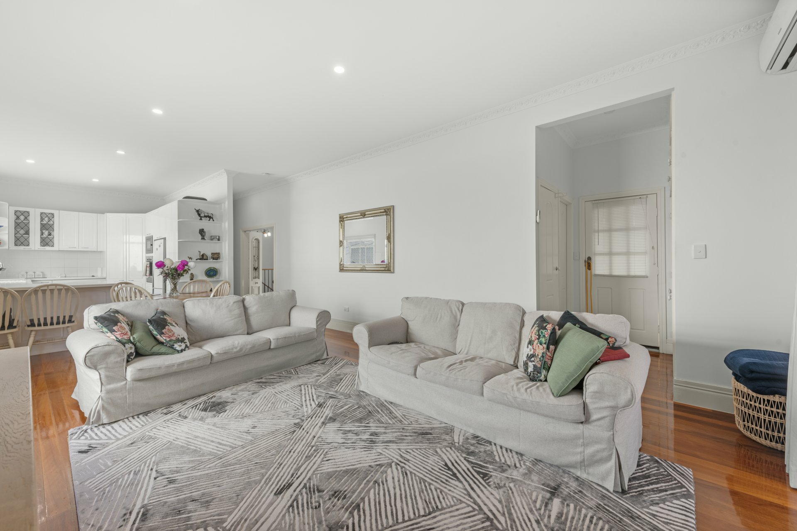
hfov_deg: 104.3
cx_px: 398
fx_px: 310
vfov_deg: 81.2
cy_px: 266
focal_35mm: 14
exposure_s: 1/2.5
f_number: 10
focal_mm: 14
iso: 160
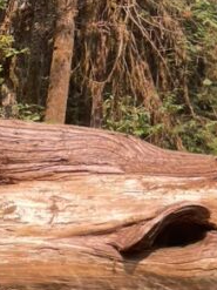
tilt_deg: +3.6
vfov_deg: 18.2
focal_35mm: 108
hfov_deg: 12.4
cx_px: 407
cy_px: 143
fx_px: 903
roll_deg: -0.9
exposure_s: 1/404
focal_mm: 4.2
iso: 32
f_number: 1.6
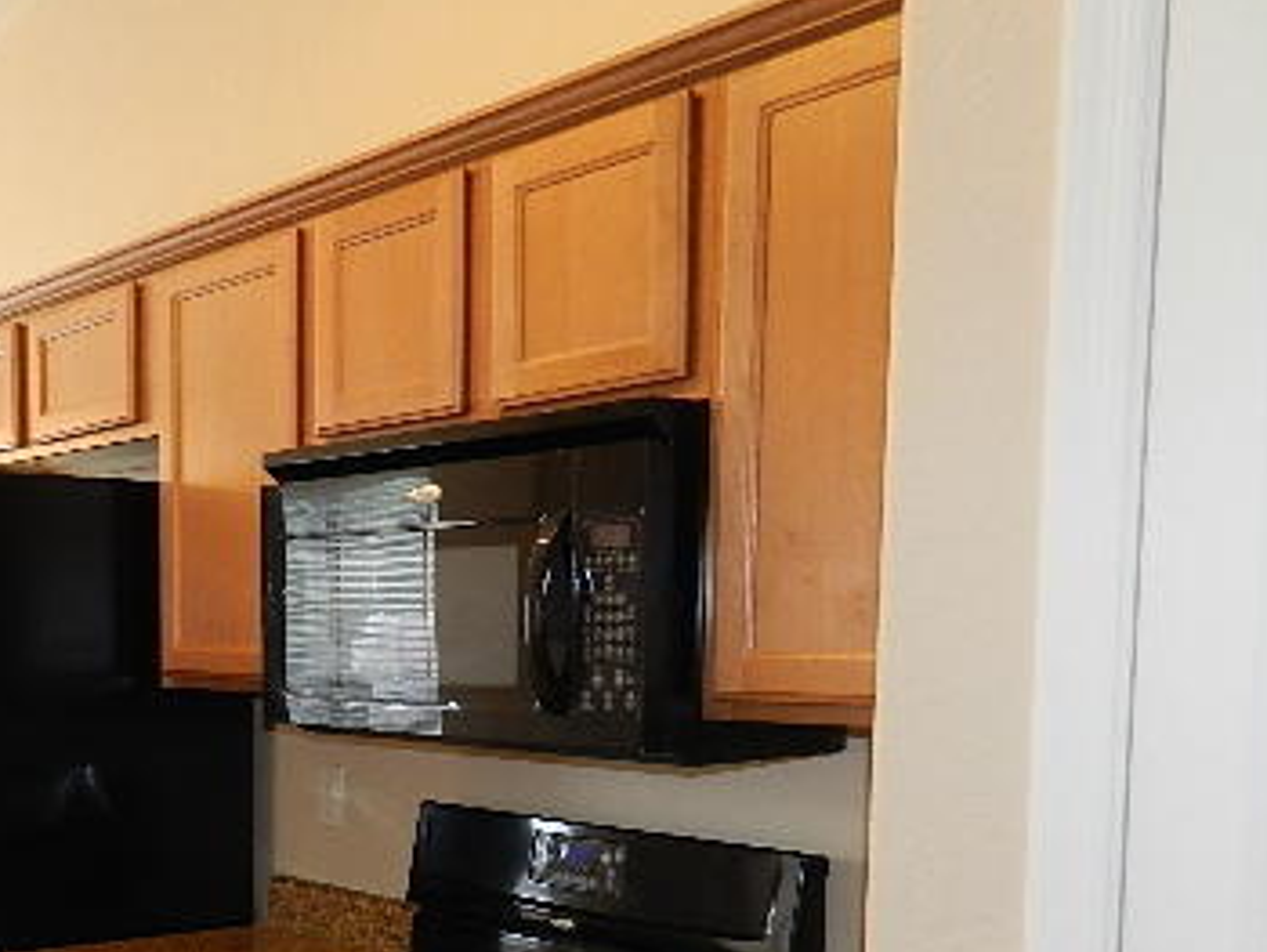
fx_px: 1538
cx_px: 268
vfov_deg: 33.4
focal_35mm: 42
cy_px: 764
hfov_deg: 42.9
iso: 320
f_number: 3.4
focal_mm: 4
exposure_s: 1/30
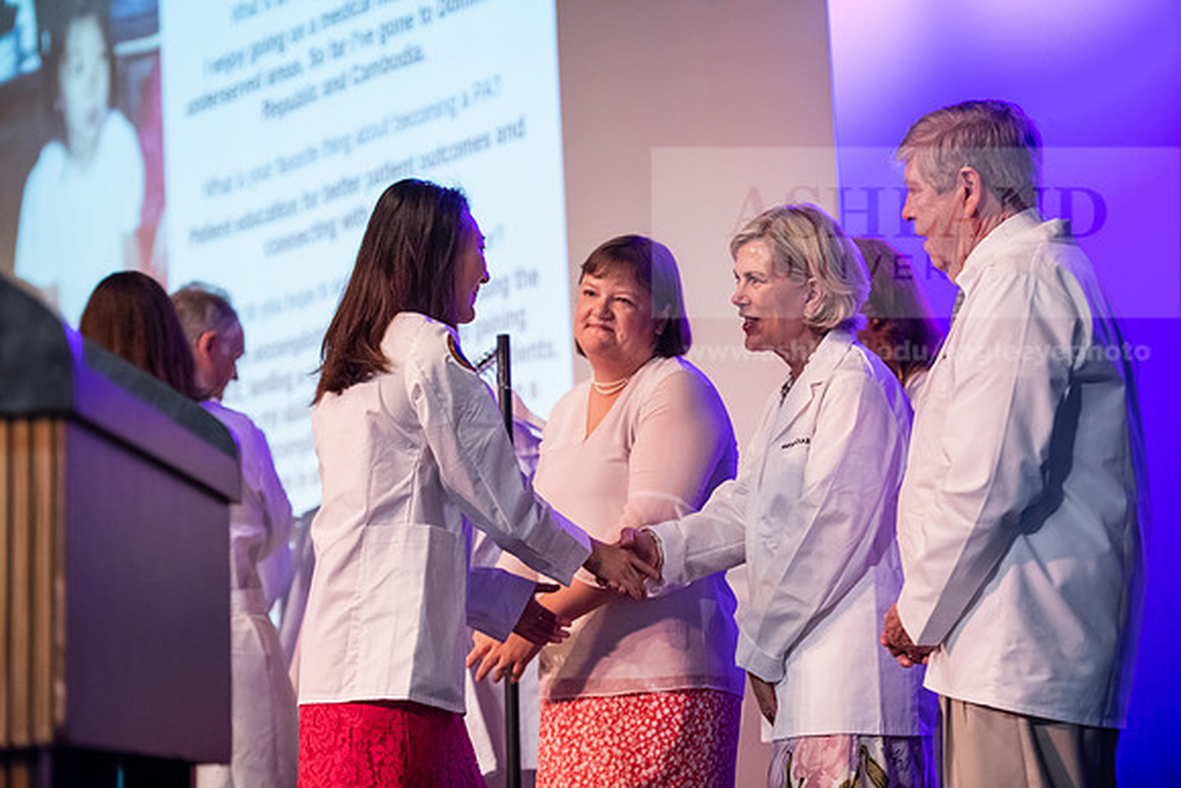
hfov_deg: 20.4
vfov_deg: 13.7
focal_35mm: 100
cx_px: 590
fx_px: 3281
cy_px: 394
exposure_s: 1/200
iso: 4000
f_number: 3.2
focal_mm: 100
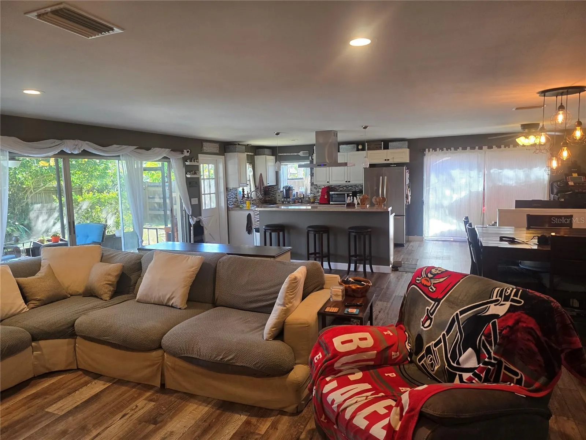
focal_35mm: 23
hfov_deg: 73.9
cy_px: 220
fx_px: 389
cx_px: 293
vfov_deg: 58.9
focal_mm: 6.3
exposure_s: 1/120
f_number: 1.7
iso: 160
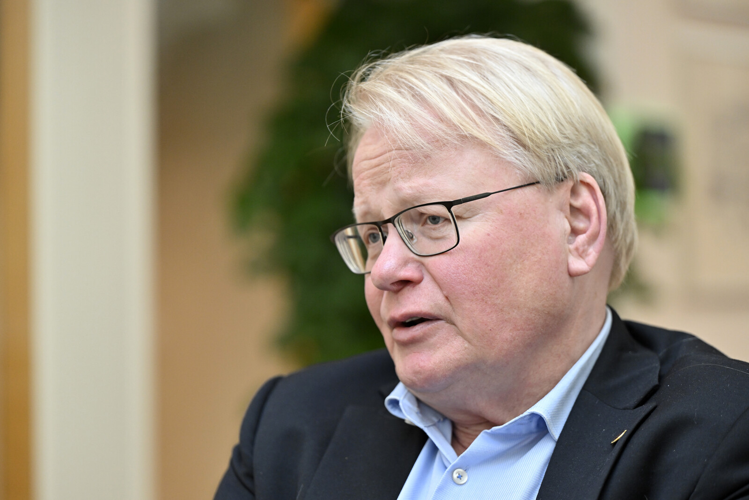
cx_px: 374
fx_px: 2289
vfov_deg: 12.5
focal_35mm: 110
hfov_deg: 18.6
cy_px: 250
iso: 2000
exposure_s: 1/320
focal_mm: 110
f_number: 2.8
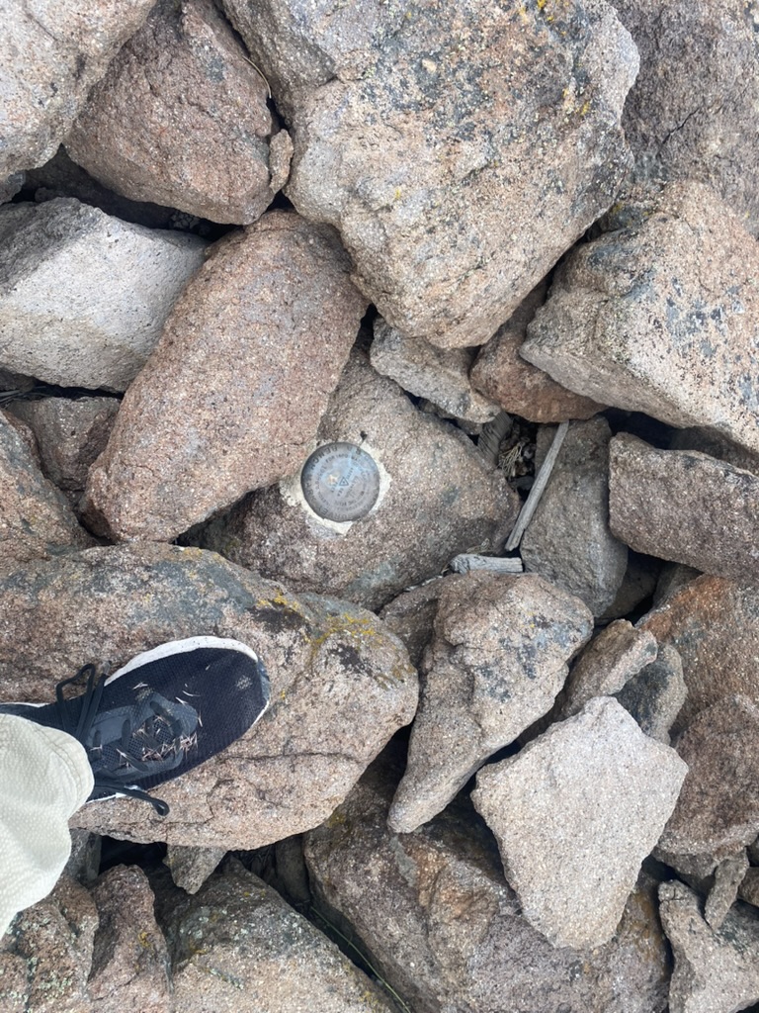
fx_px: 760
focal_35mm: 26
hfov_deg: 53.1
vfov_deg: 67.3
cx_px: 380
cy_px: 506
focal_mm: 4.25
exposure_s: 1/573
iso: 32
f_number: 1.8
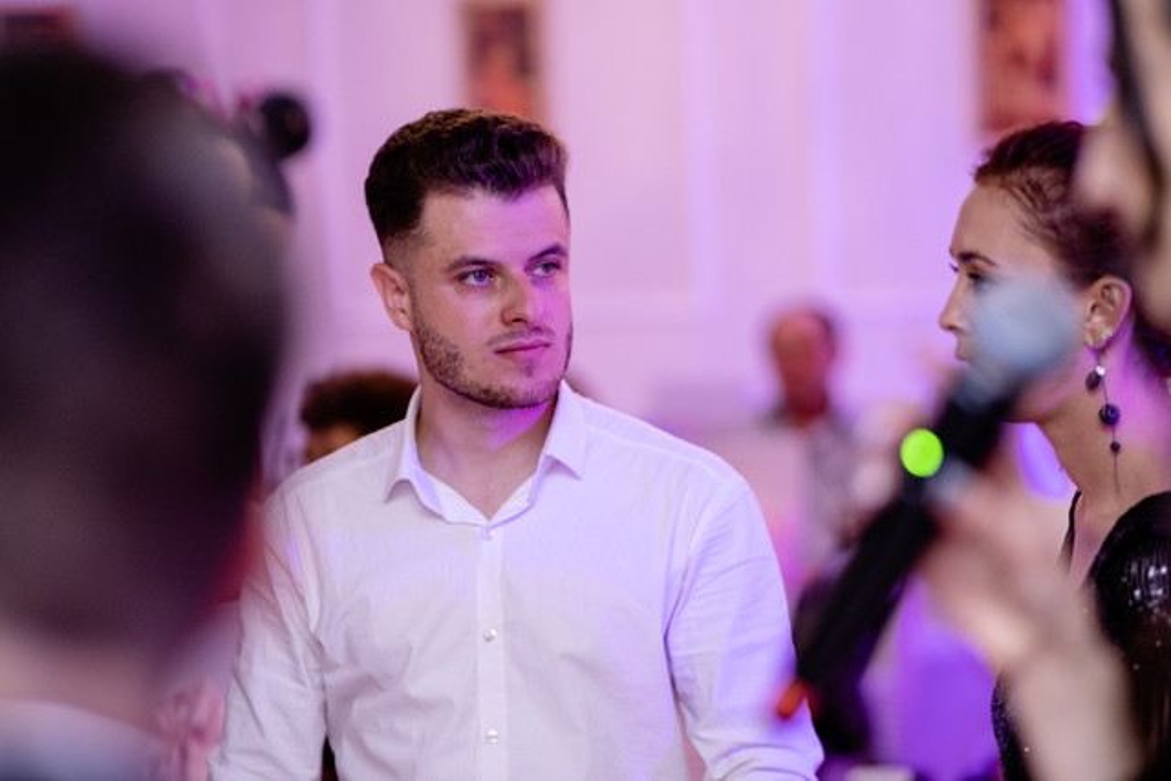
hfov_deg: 16.0
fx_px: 4164
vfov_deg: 10.7
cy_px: 390
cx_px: 586
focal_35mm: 128
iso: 800
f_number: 1.8
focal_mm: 85
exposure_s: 1/250
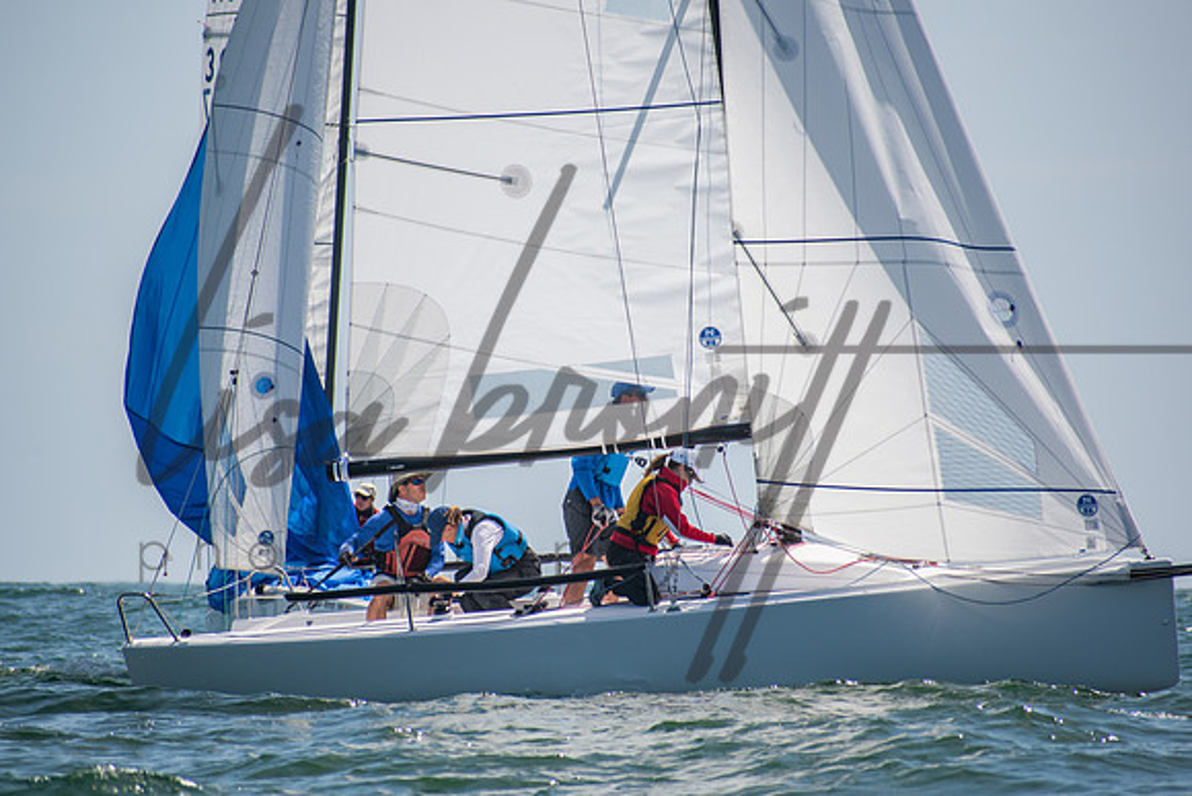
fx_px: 13268
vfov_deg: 3.4
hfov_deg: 5.1
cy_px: 398
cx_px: 587
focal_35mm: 401
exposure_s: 1/1000
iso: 200
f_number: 6.3
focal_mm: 260
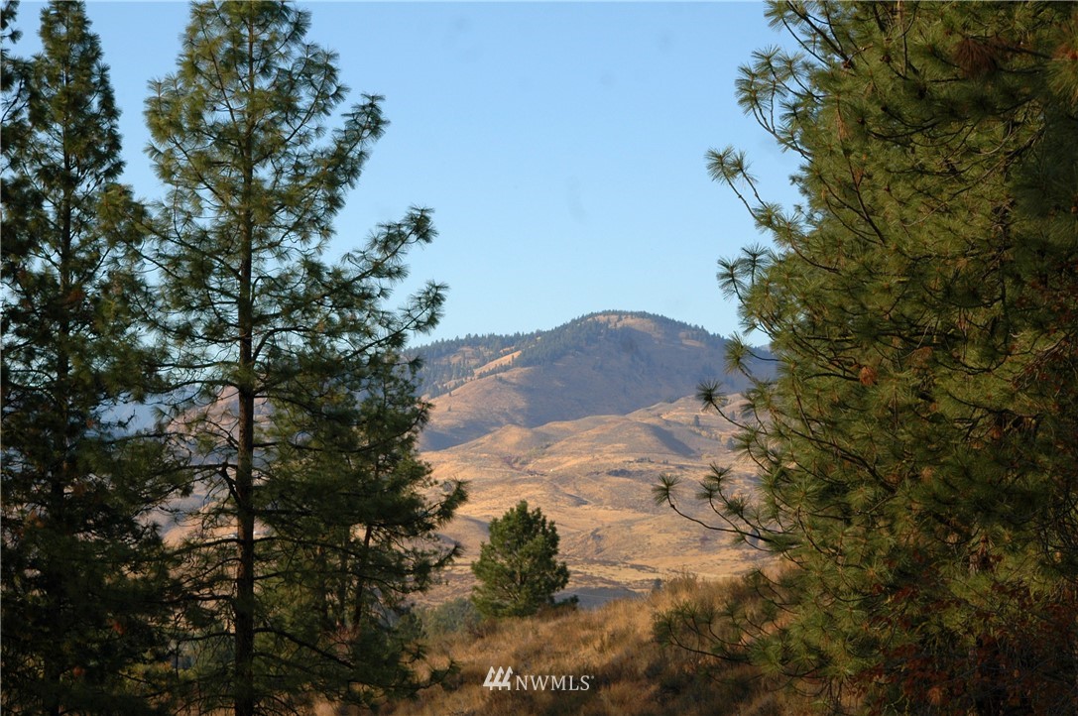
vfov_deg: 10.6
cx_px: 539
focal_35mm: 129
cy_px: 358
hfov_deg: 15.9
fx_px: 3858
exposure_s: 1/500
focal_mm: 86
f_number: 5.6
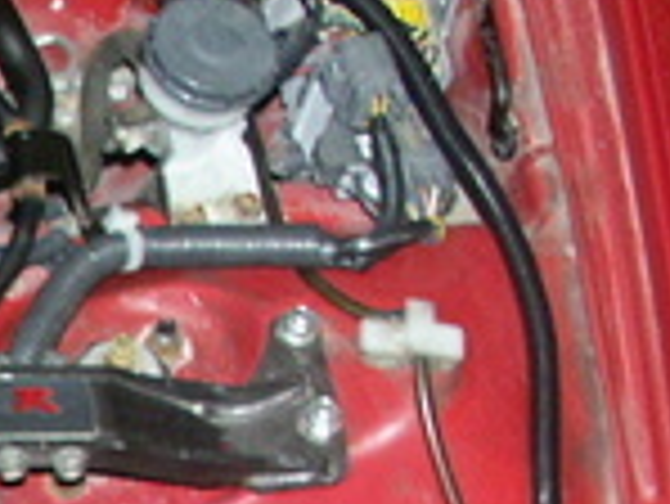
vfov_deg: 9.2
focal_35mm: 156
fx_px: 3022
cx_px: -877
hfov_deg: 10.9
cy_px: 850
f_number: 2.8
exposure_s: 1/45
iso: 200
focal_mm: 7.65
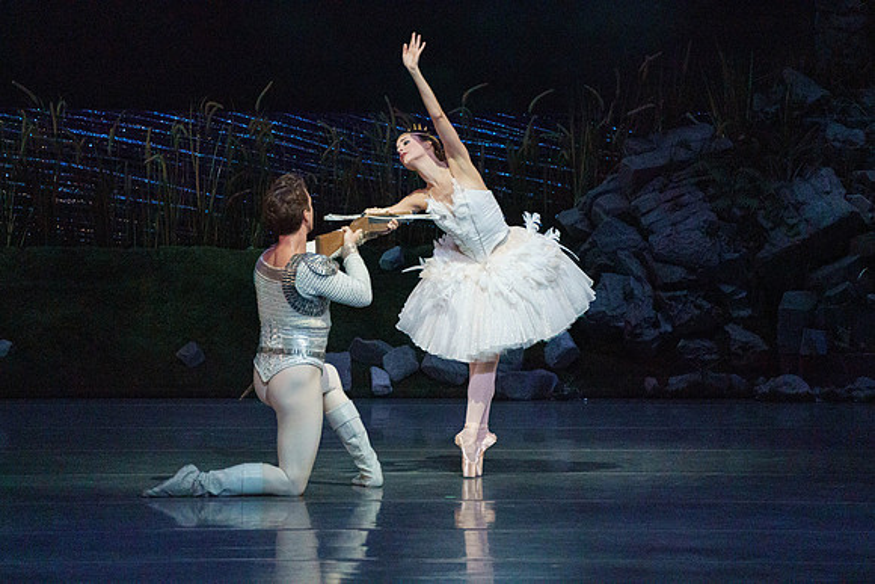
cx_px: 438
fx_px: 9651
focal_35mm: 397
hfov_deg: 5.2
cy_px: 292
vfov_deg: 3.5
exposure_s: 1/320
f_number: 5.6
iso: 8000
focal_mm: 397
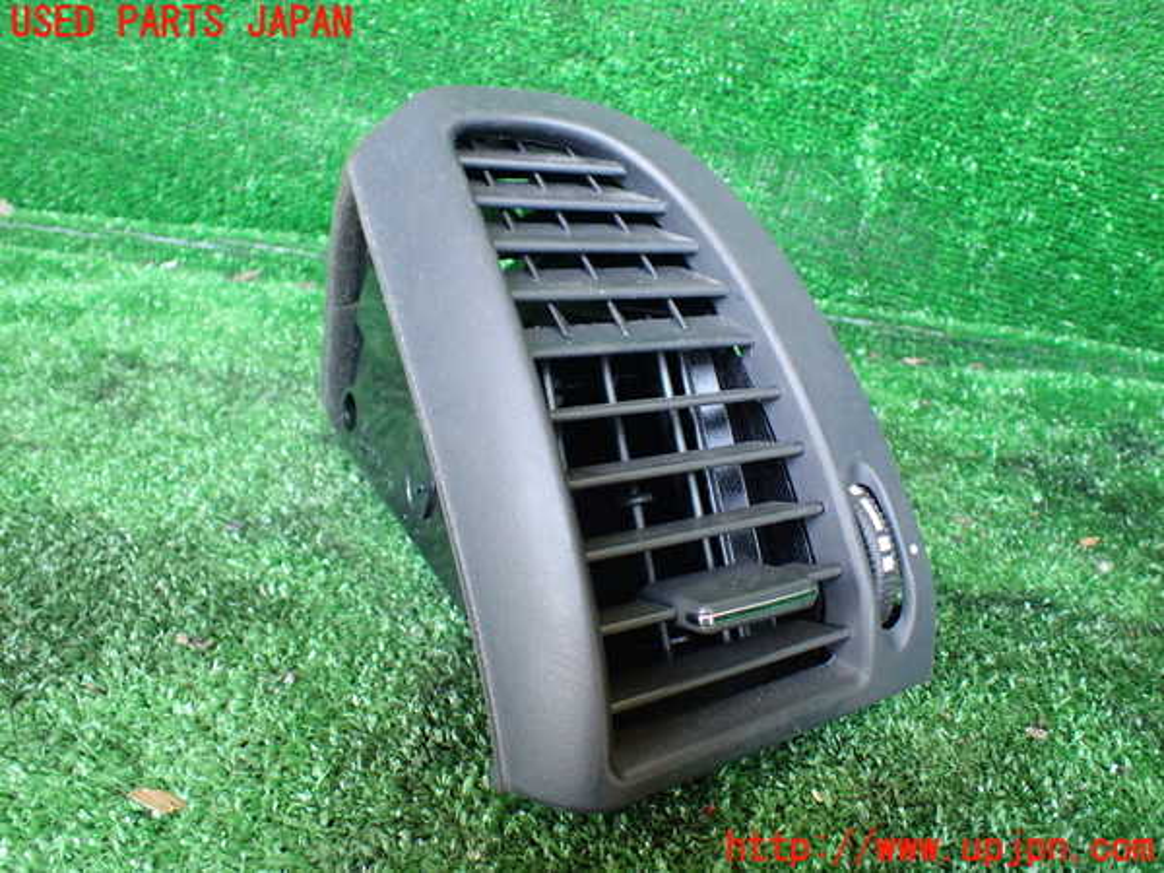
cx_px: 582
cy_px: 436
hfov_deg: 60.0
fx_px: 1009
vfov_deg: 46.8
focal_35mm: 30
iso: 800
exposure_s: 1/100
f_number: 2.3
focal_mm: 5.4
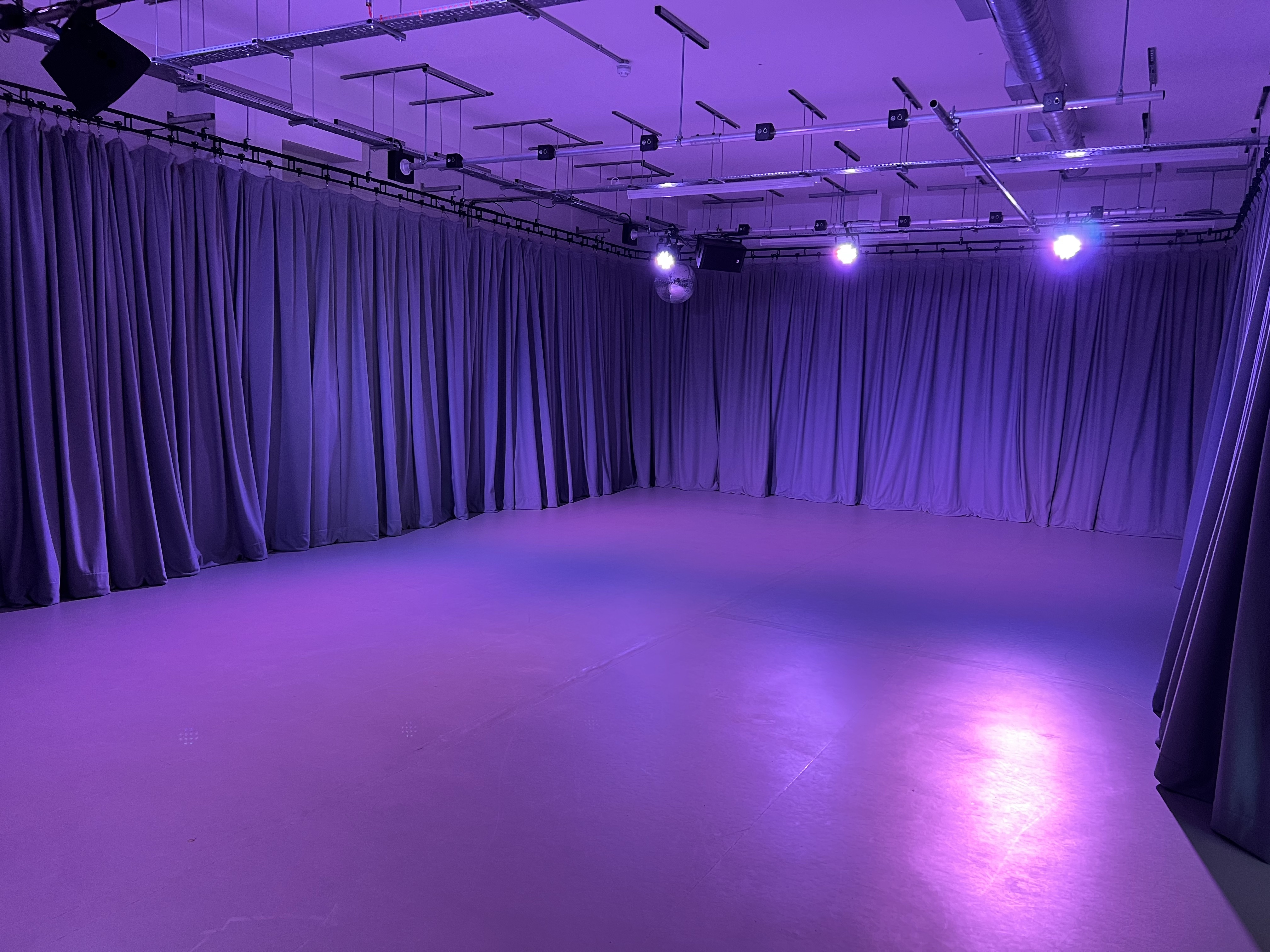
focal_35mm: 26
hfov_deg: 67.3
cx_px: 635
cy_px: 476
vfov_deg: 53.1
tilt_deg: -7.0
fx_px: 954
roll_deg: -1.4
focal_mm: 5.7
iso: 125
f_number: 1.5
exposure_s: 1/73
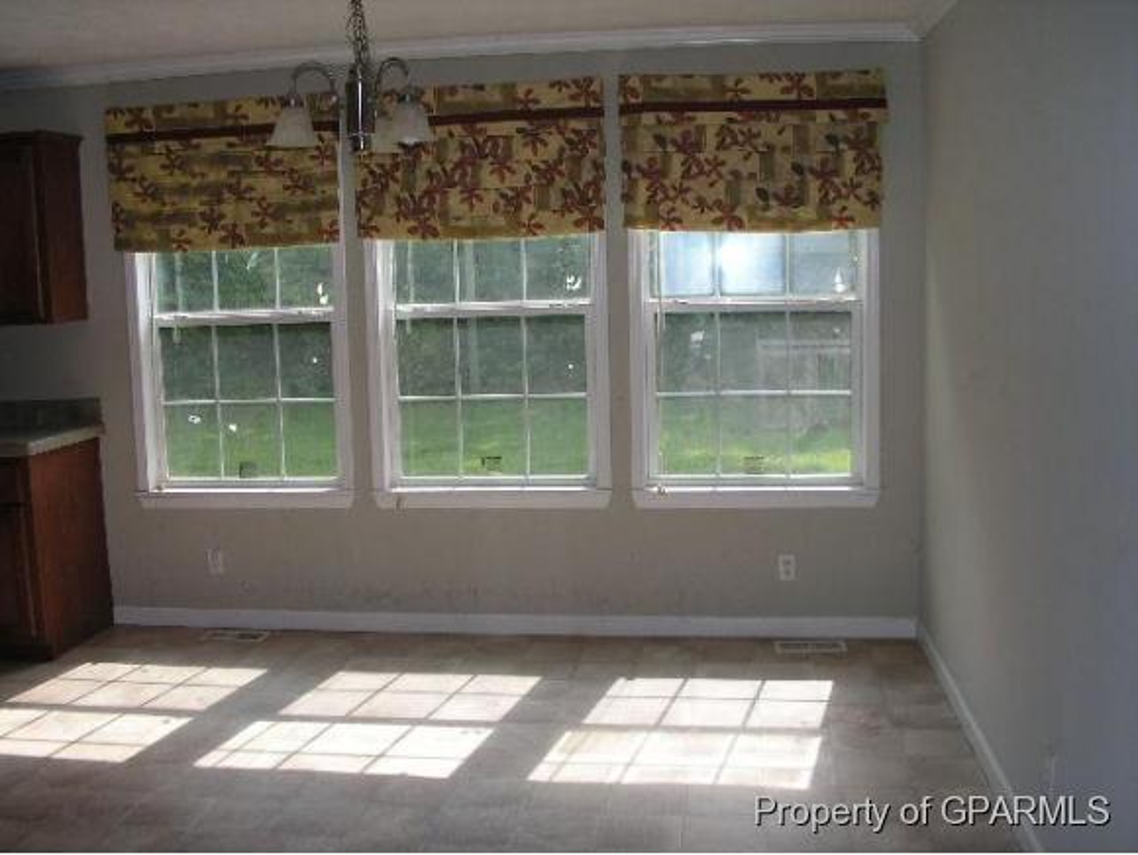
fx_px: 1184
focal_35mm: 36
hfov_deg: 51.3
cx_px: 569
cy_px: 428
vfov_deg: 39.7
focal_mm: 6
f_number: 3.2
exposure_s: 1/160
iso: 50
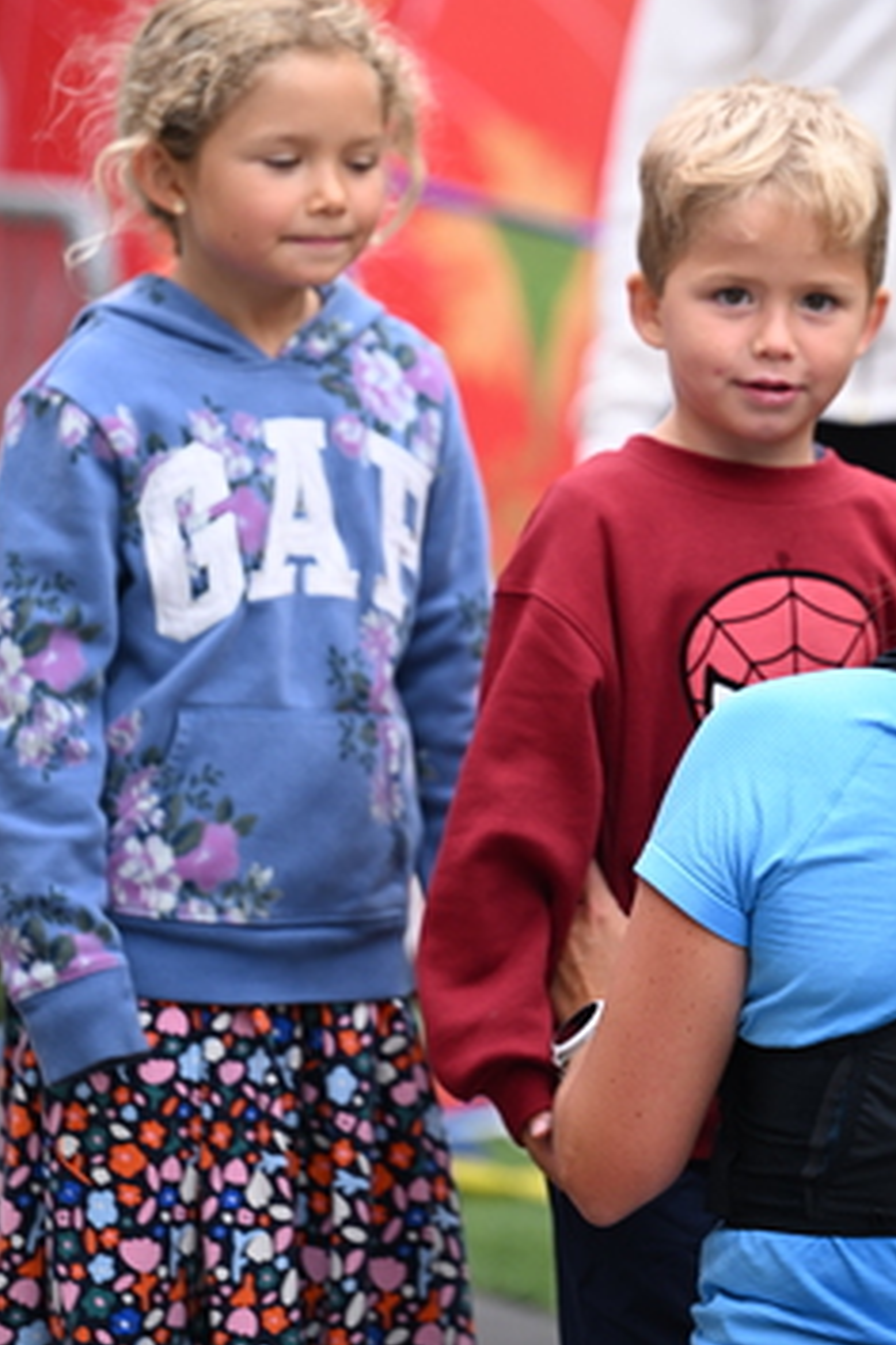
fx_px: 8997
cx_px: 678
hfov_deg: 5.7
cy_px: 528
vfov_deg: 8.5
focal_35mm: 241
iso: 640
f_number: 2.8
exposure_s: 1/1600
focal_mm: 155
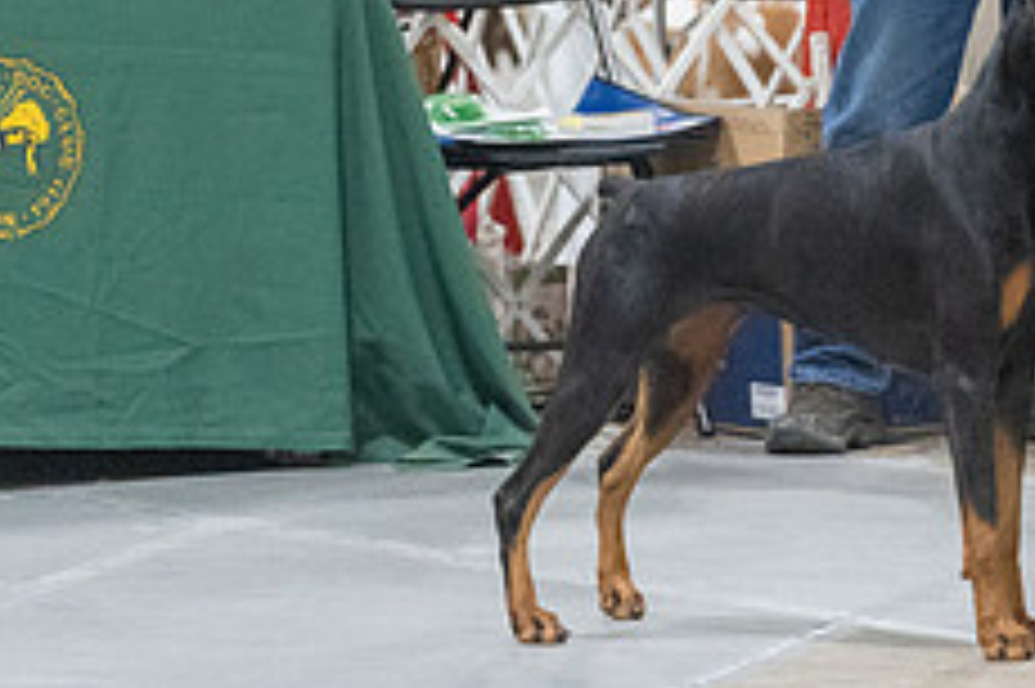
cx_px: 720
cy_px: -70
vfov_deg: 3.3
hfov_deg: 5.0
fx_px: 11894
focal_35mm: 414
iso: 12800
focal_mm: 164
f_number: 3.2
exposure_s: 1/400
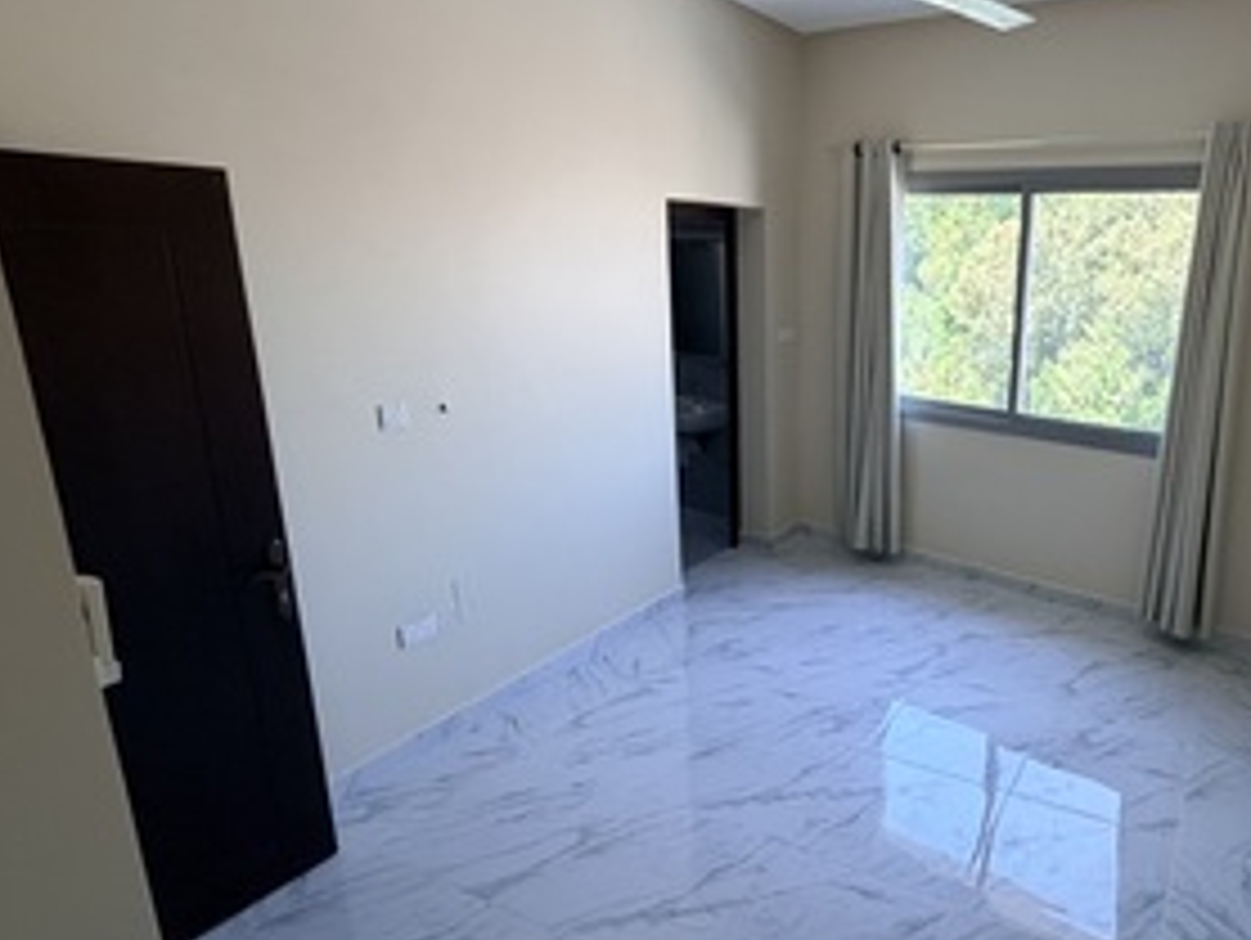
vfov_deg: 59.0
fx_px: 832
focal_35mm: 23
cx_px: 907
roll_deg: -1.8
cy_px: 461
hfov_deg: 69.9
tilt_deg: -15.4
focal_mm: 2.22
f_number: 2.2
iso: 250
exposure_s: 1/121
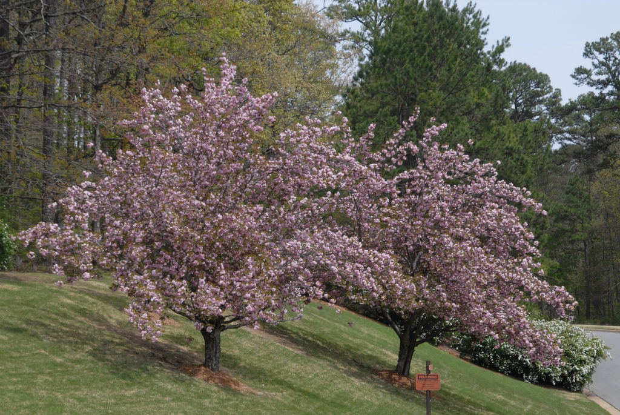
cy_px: 208
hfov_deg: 13.7
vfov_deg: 9.2
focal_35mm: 150
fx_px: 2586
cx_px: 310
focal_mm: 100
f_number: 10
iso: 400
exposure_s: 1/400
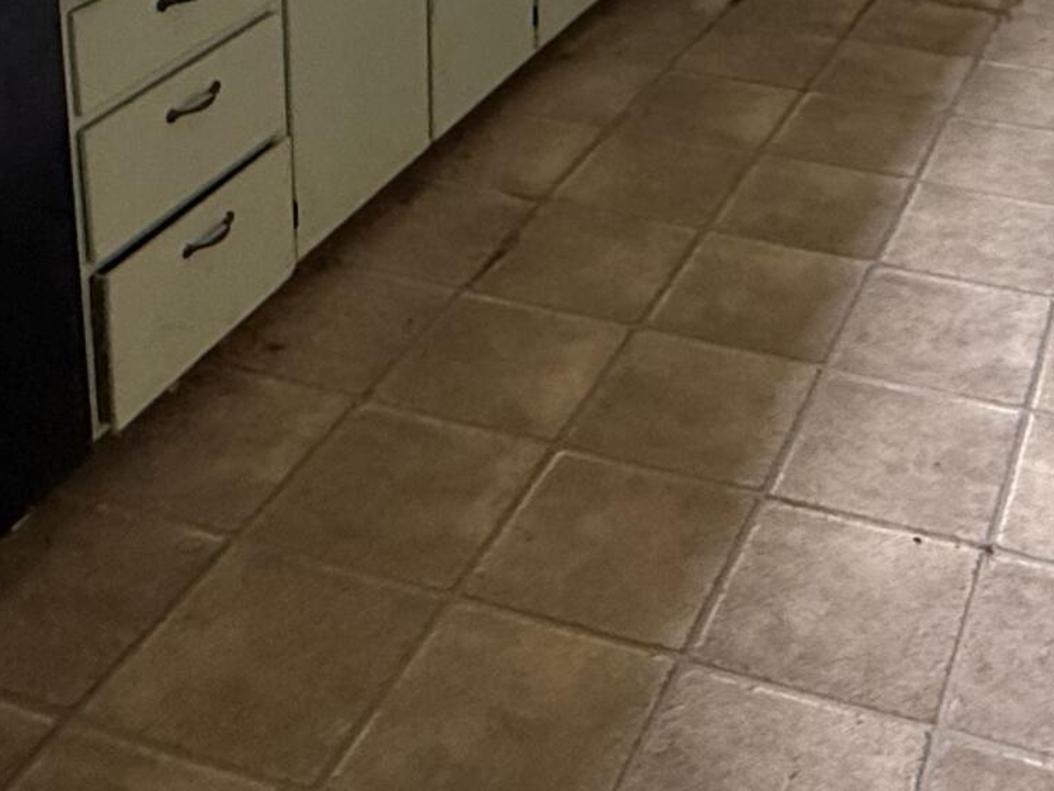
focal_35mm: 56
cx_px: 788
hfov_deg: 33.7
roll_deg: -1.0
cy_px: -259
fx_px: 1706
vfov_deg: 23.0
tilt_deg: -14.0
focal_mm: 2.22
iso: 320
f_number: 2.2
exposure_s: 1/99
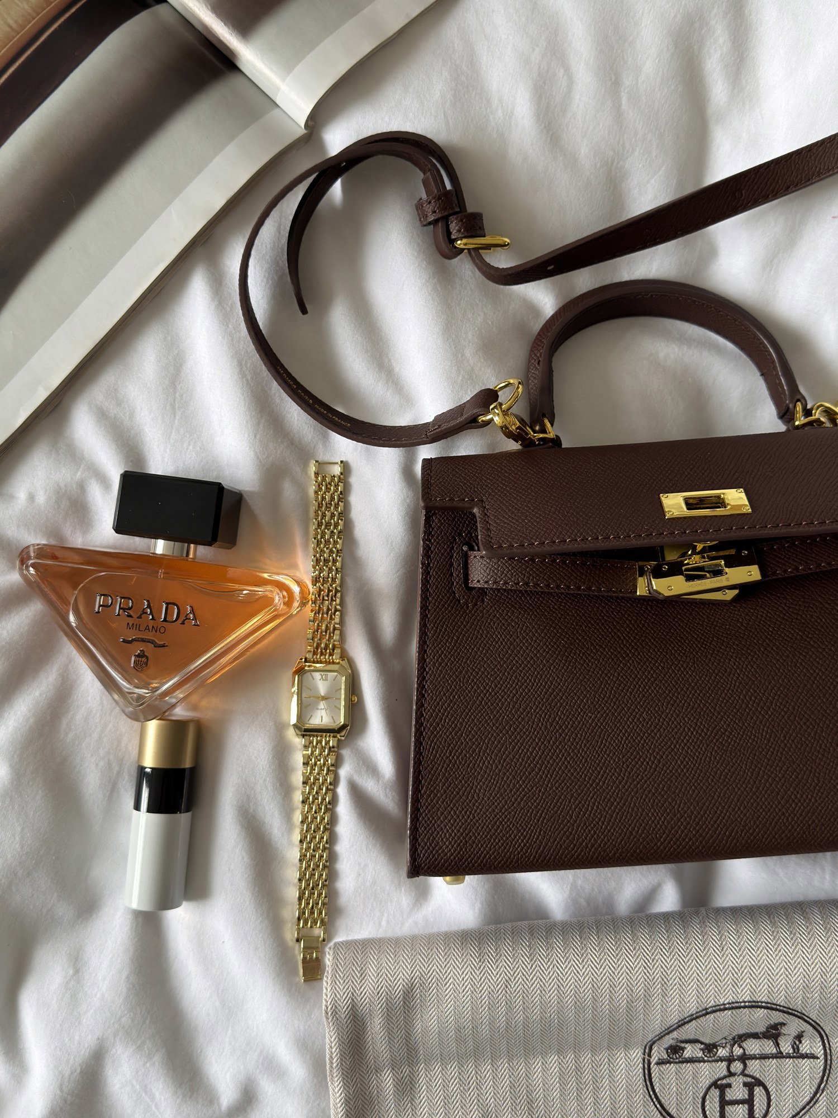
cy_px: 559
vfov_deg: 52.6
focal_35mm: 35
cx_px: 419
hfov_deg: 40.7
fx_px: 1130
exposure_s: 1/60
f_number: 1.78
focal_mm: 6.76
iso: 160
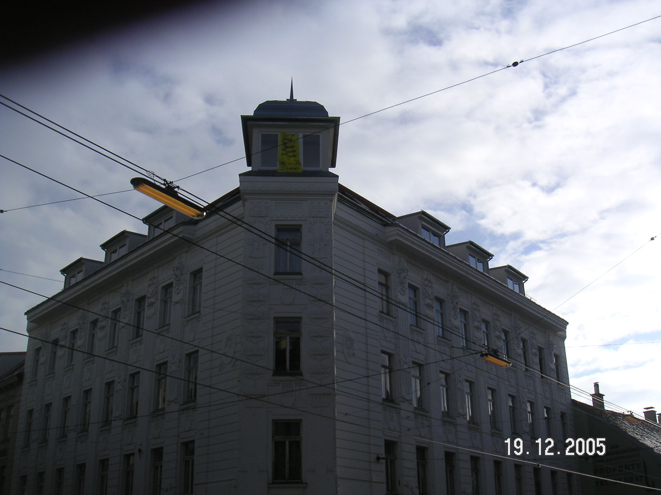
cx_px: 330
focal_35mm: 38
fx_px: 726
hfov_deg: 49.0
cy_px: 248
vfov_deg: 37.7
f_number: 6.7
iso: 50
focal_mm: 6
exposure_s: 1/350
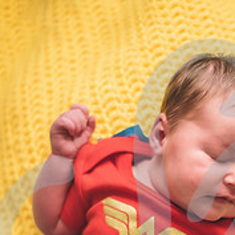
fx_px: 830
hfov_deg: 16.0
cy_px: 263
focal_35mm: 108
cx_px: 178
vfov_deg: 15.7
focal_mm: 50
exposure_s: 1/125
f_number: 1.8
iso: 1250
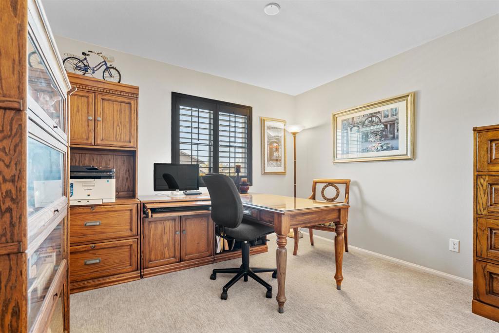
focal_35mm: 16
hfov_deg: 96.7
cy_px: 166
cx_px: 250
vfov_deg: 73.8
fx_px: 222
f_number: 8
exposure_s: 1/2
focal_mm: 16
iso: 250
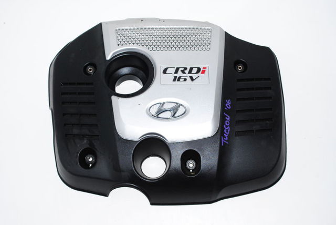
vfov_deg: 28.1
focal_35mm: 48
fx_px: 448
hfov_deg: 41.1
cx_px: 168
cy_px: 112
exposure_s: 1/200
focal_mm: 32
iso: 400
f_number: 5.6
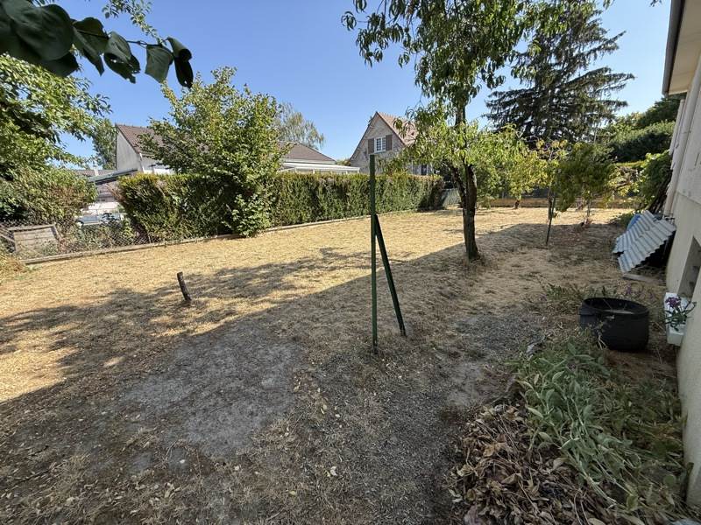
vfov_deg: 85.7
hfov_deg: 102.1
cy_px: 262
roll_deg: +2.0
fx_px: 284
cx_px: 350
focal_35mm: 14
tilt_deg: -14.2
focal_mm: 2.22
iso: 50
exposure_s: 1/701
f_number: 2.2
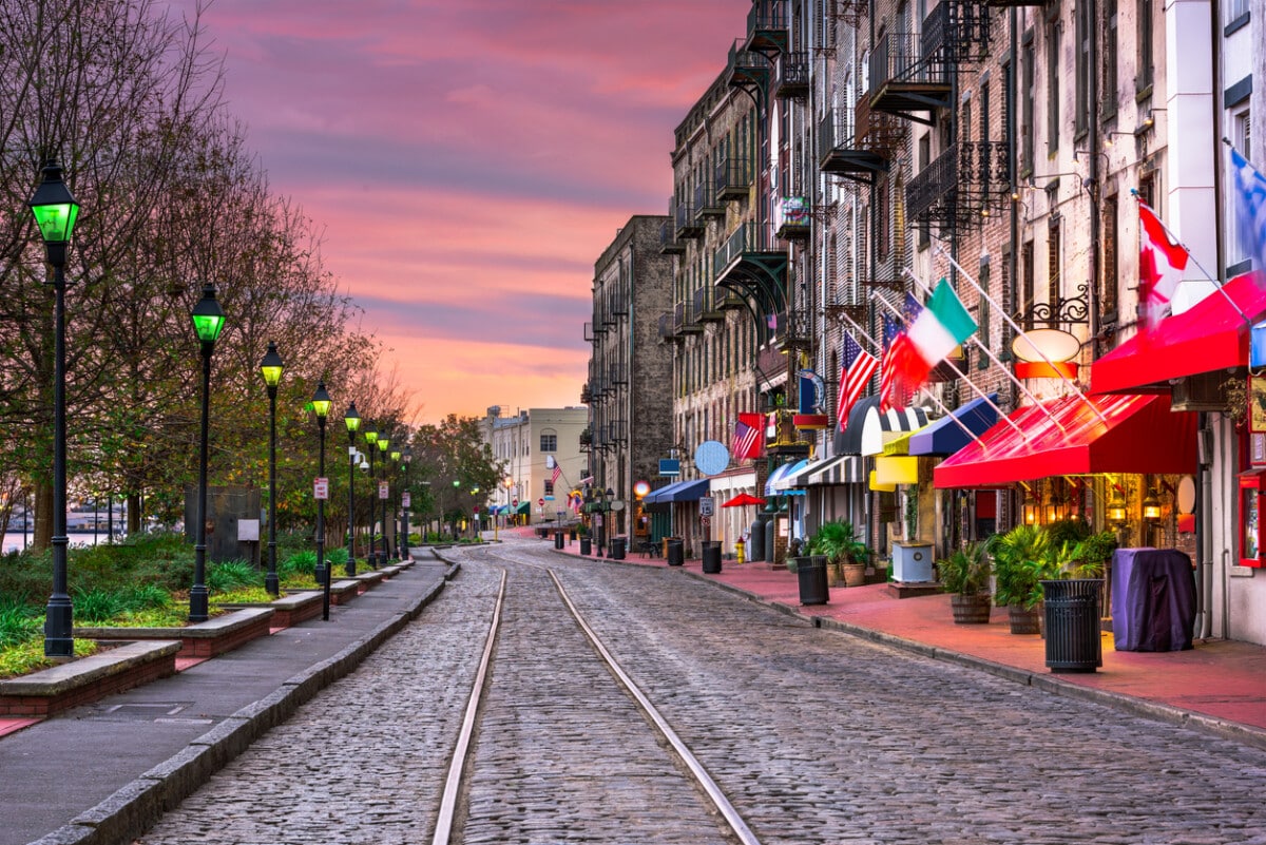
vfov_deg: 15.9
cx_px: 633
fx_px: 3025
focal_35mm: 86
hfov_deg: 23.6
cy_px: 422
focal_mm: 86
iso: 100
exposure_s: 1.6
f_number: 11
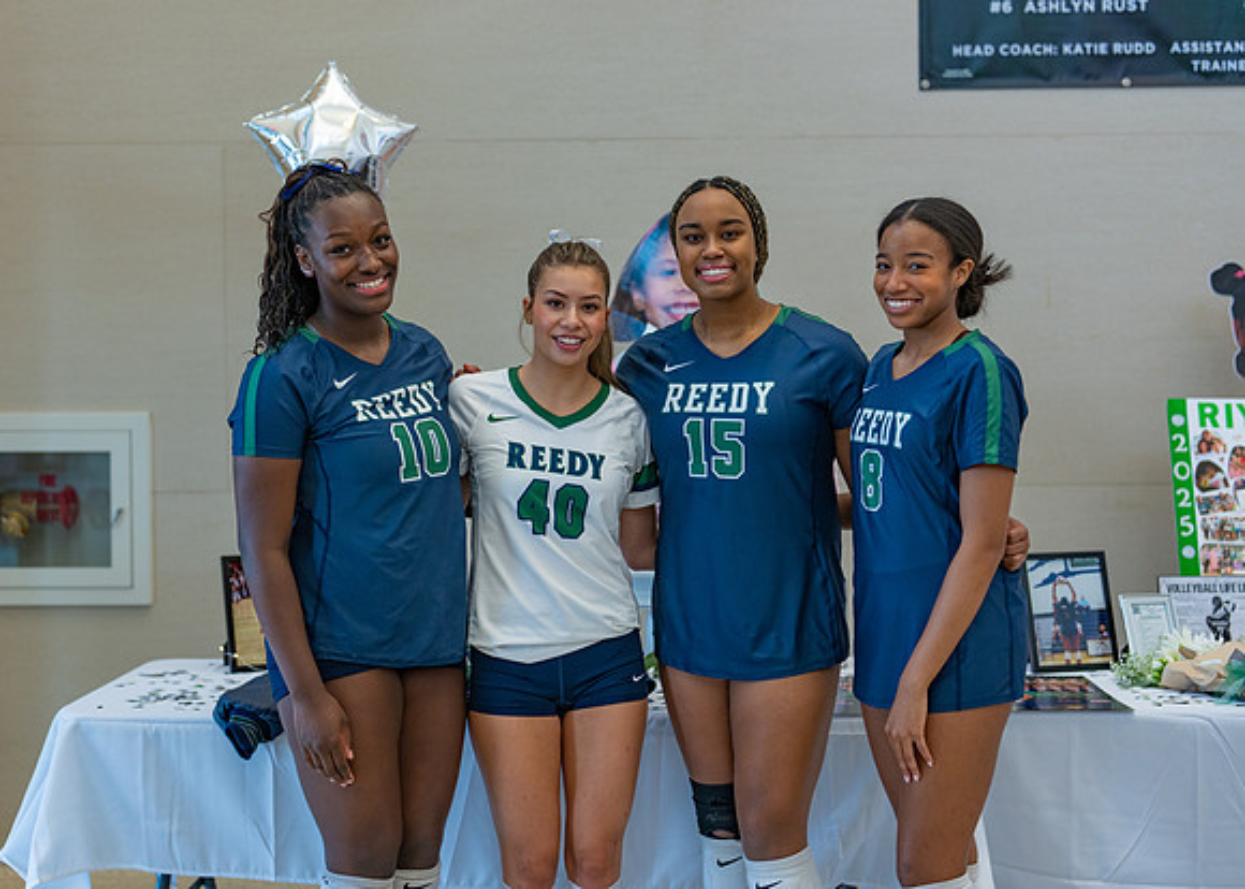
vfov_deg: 27.0
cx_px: 622
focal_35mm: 52
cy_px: 444
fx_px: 1852
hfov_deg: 37.2
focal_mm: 50
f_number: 1.8
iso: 400
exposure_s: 1/320
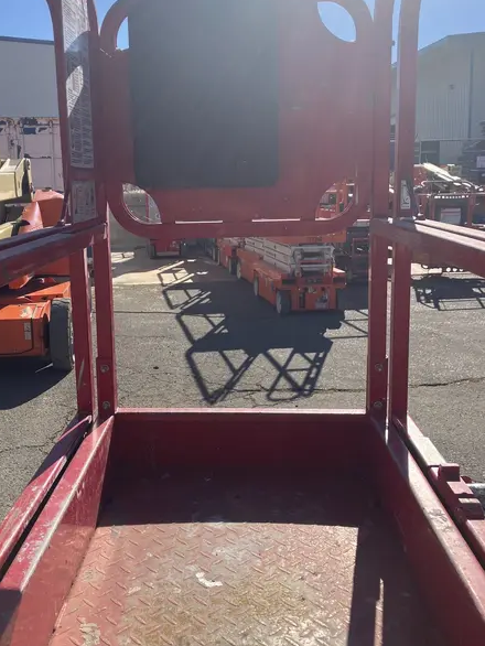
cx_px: 188
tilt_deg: -7.7
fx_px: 653
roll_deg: +0.2
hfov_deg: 40.5
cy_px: 289
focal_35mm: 35
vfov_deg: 52.5
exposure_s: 1/2208
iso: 32
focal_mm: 3.99
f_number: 1.8
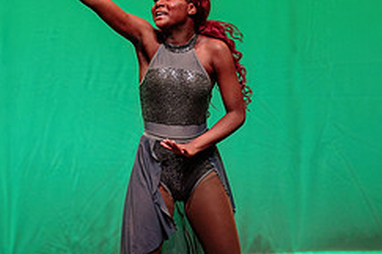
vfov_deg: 3.3
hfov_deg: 4.9
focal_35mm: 417
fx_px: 4424
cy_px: 140
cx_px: 85
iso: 1250
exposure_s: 1/400
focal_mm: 175
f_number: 2.8
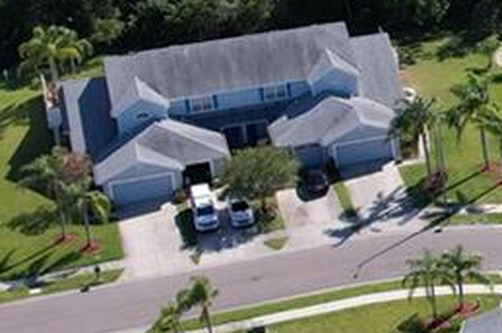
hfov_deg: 13.5
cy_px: -4
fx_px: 1894
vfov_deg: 10.0
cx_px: 915
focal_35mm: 136
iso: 100
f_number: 2.8
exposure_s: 1/1600
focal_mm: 8.38
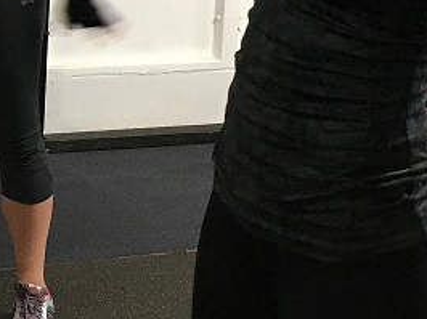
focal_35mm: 110
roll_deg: -3.7
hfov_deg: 17.2
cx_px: -69
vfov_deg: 13.1
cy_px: -50
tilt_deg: -8.7
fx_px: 1356
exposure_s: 1/25
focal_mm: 4.15
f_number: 2.2
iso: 200
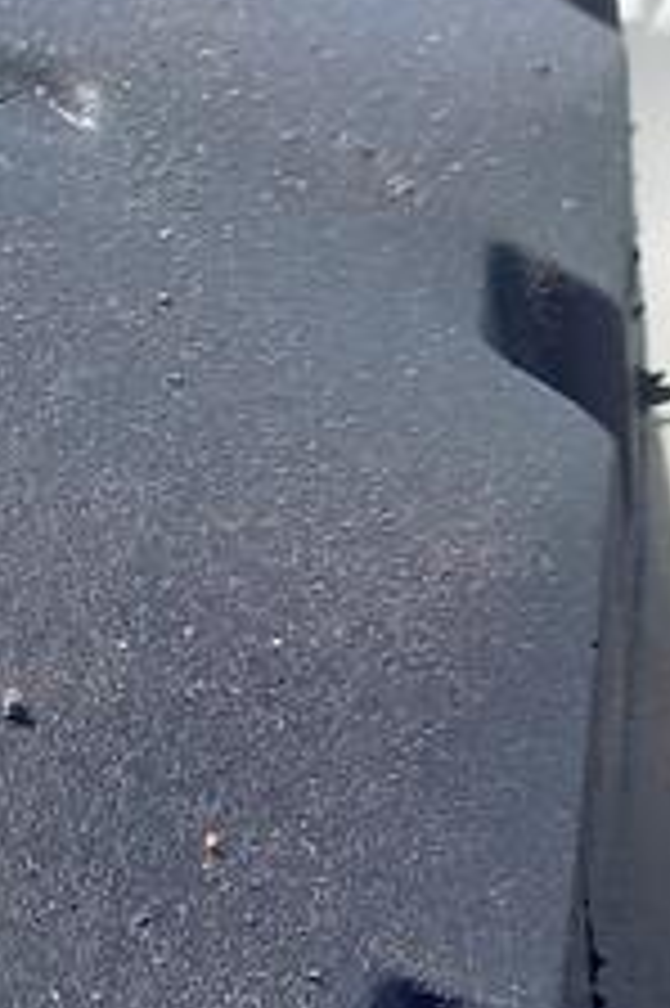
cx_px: -1093
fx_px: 3327
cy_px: 864
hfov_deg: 9.7
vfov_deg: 17.0
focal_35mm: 119
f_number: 1.8
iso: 50
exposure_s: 1/432
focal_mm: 4.65
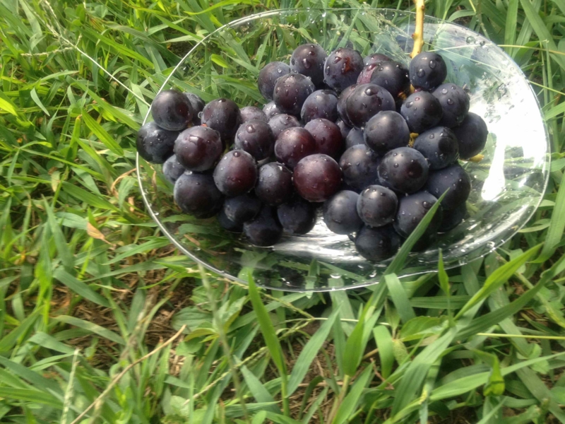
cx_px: 282
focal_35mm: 35
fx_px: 571
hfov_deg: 52.6
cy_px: 212
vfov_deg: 40.7
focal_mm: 4.28
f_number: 2.4
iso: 64
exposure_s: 1/120
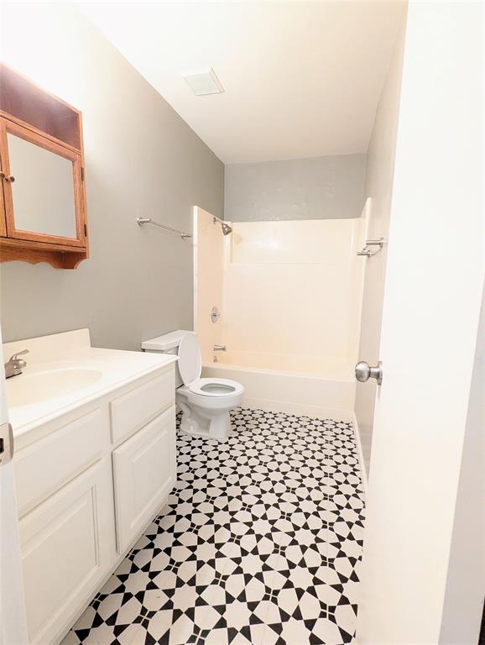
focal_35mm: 16
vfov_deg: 94.4
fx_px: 298
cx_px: 242
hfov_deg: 78.2
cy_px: 322
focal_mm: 2.35
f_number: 2.2
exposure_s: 1/40.1
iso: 987
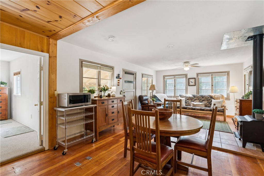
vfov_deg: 73.0
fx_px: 119
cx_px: 132
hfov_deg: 96.0
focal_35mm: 16
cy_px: 88
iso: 100
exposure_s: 1/2.5
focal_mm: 16.2
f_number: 13
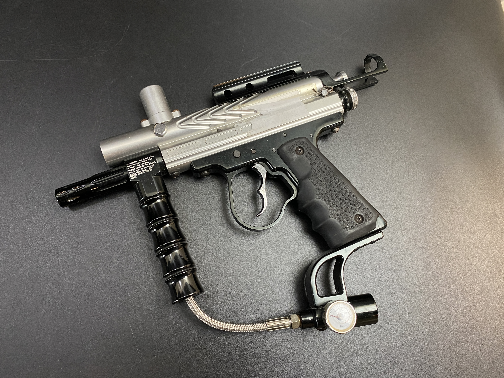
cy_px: 189
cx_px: 252
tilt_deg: -74.3
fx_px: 379
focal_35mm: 26
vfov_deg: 53.1
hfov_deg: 67.3
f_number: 1.8
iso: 200
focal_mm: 4.25
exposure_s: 1/60
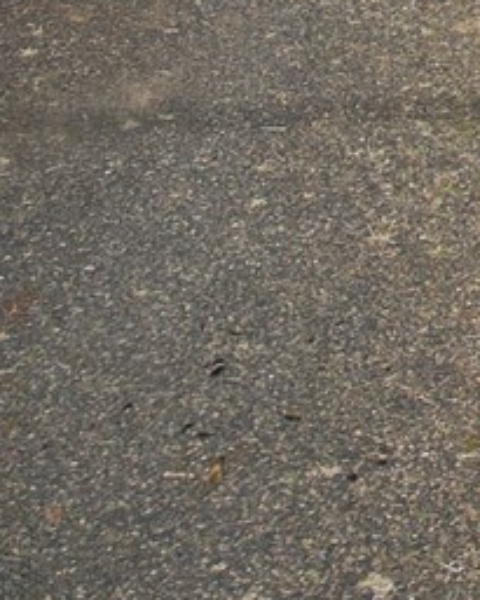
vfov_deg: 12.9
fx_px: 2431
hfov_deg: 10.1
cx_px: 1074
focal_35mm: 137
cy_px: -432
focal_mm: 8.38
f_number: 2.8
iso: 140
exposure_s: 1/3000
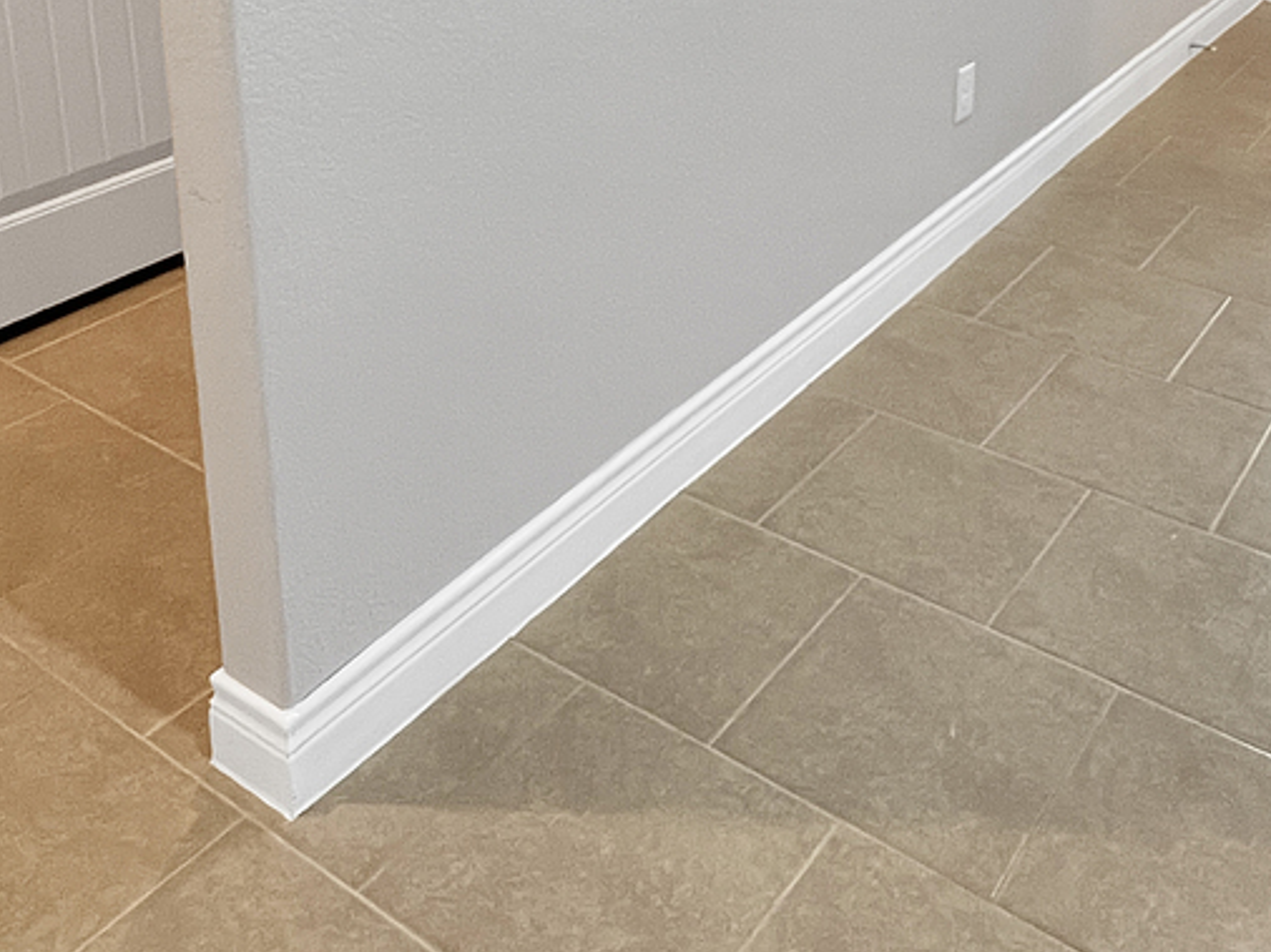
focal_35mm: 37
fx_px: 1358
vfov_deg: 34.8
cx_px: 776
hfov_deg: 49.8
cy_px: -18
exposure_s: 1/60
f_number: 1.8
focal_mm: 1.57
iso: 250
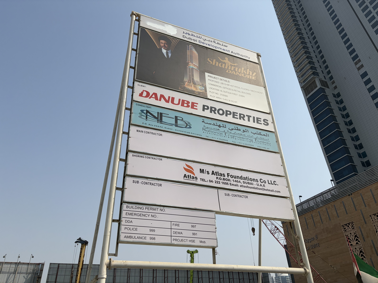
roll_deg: +2.9
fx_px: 284
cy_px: 142
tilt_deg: +33.5
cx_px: 189
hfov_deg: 67.3
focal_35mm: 26
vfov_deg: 53.1
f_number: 1.6
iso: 50
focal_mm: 5.96
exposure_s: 1/8850
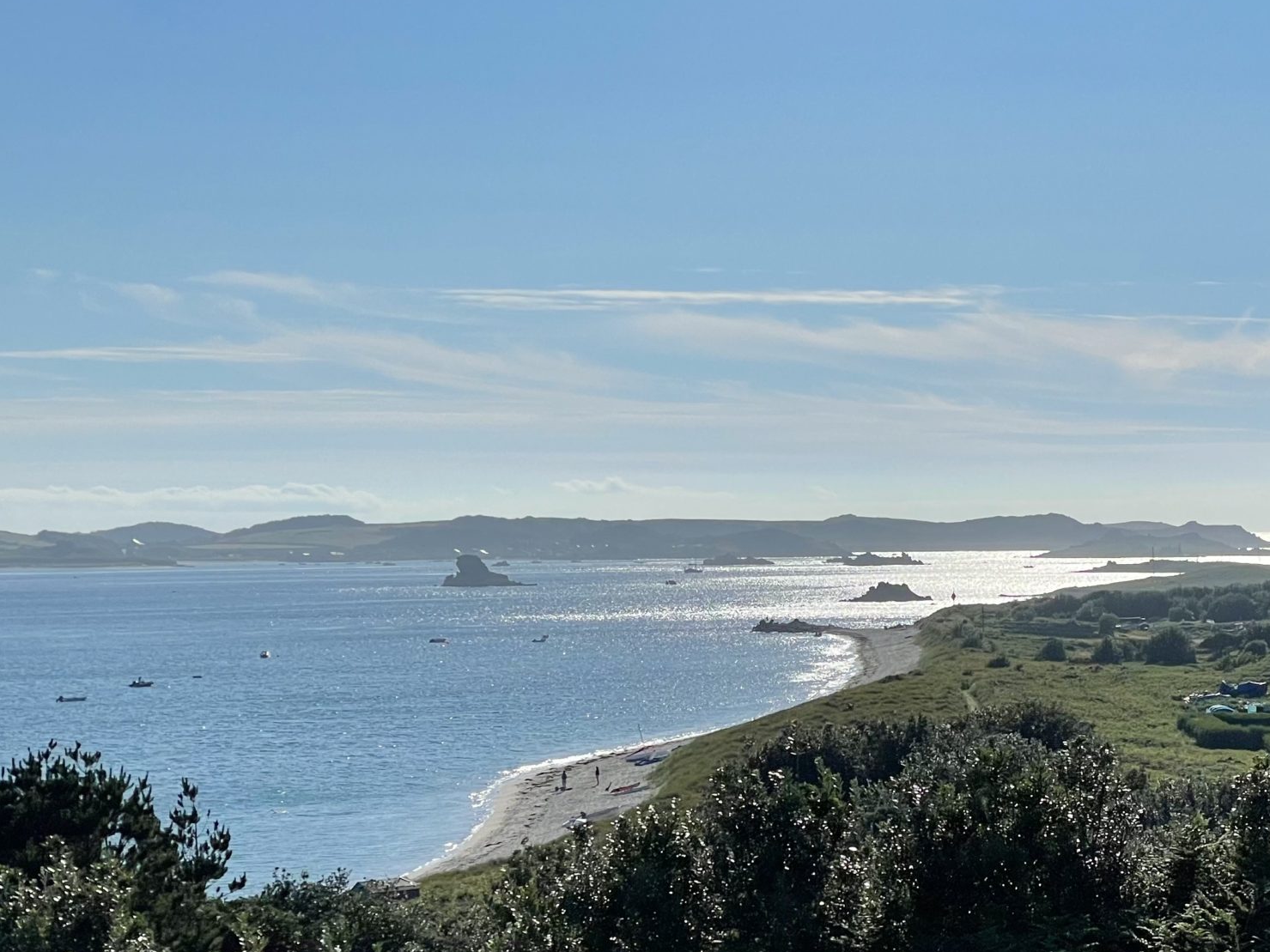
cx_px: 769
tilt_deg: -1.5
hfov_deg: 21.7
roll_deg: +0.0
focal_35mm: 90
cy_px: 648
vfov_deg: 16.4
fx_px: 3302
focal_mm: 6
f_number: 2
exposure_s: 1/7937
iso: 25
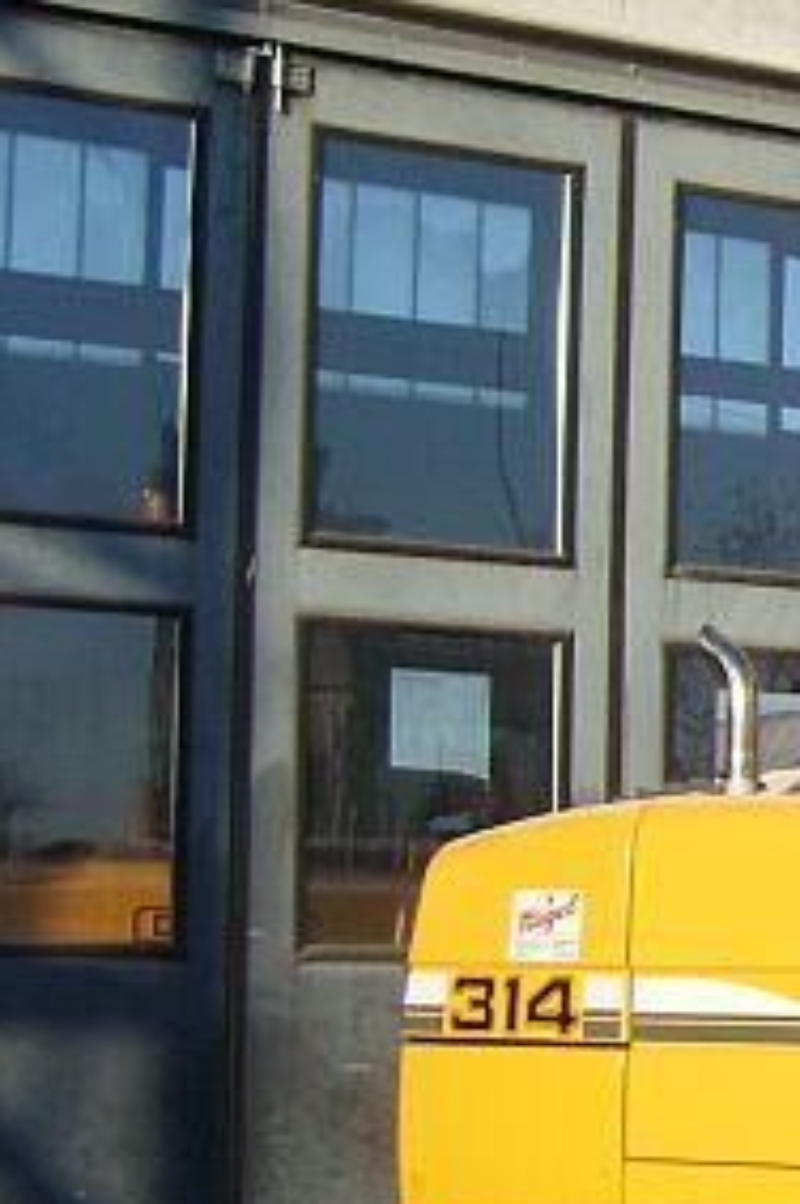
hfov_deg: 11.7
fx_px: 3441
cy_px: 902
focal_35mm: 103
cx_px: 1685
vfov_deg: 19.7
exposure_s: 1/176
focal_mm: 5.8
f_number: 7.1
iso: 50
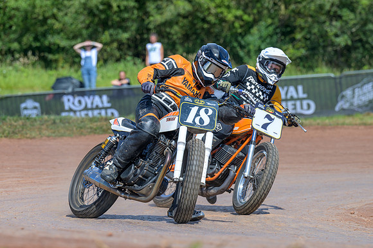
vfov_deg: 4.6
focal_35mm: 300
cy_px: 124
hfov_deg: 6.9
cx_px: 186
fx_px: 3106
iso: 90
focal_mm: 200
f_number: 5
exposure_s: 1/500
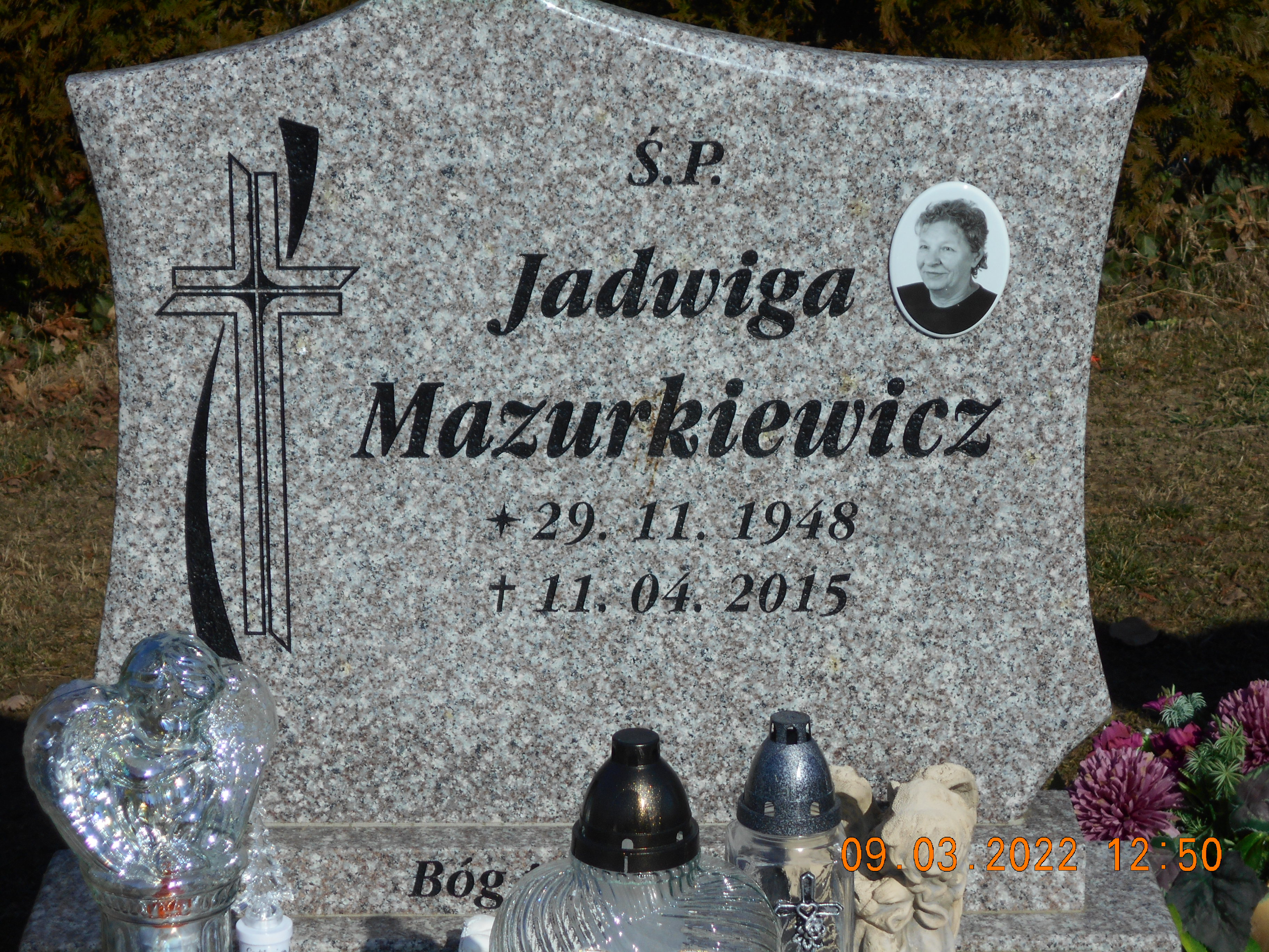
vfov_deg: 14.9
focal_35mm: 99
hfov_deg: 19.8
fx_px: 3629
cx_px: 634
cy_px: 476
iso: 80
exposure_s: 1/800
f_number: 5.5
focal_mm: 17.6
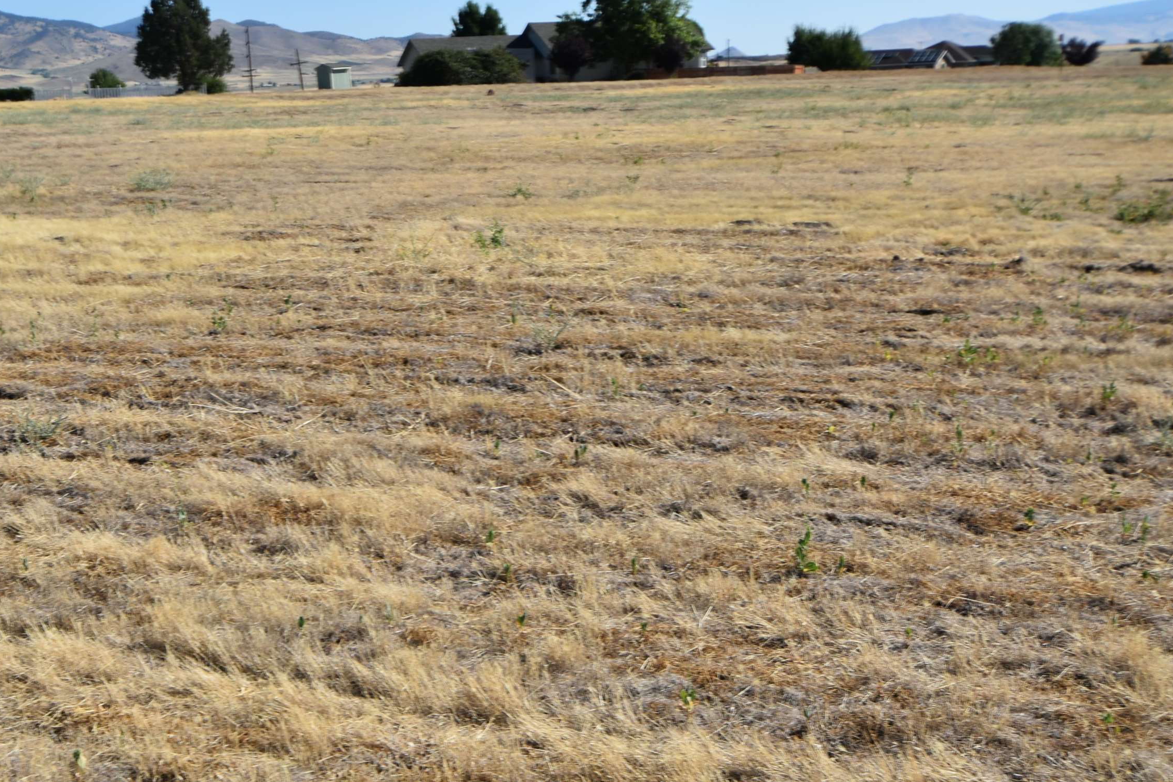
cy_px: 498
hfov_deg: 40.1
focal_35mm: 49
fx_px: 1597
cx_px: 443
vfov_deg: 27.4
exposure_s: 1/250
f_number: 8
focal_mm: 24
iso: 100
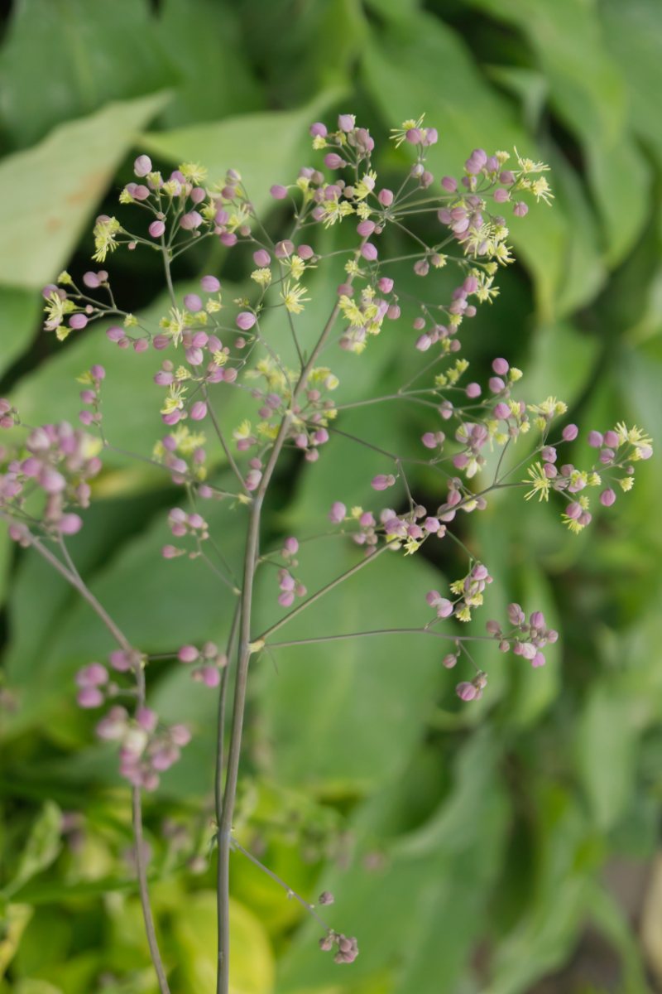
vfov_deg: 24.6
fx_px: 2275
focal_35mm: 82
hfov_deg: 16.6
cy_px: 497
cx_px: 331
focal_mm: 55
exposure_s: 1/500
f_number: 5.6
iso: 1250
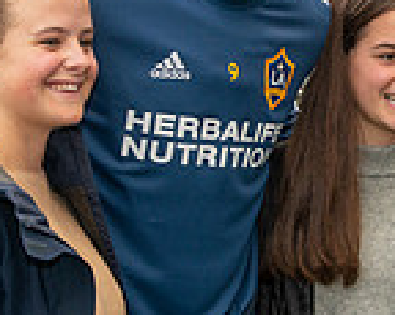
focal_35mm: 136
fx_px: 1589
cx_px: 274
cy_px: 138
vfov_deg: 11.3
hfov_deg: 14.1
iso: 500
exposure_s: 1/200
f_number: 6.3
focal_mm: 36
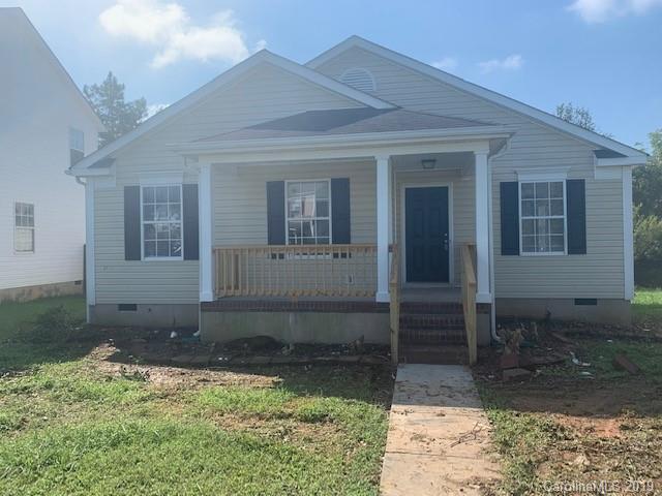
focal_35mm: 26
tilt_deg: +0.4
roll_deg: -0.7
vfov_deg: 53.1
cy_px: 248
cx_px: 331
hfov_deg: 67.3
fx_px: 497
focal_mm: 4.25
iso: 25
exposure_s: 1/1845
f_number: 1.8
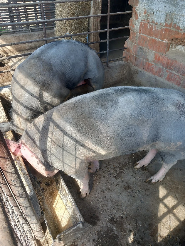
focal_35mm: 27
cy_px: 123
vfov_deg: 65.3
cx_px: 92
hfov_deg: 51.4
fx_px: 192
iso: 25
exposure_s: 1/100
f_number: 1.8
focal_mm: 4
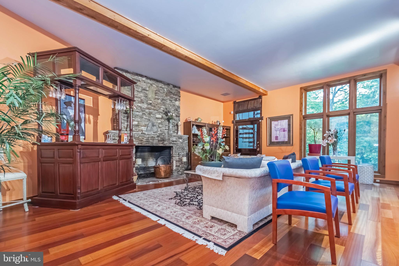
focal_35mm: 15
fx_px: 166
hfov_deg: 100.4
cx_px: 200
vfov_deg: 77.3
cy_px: 133
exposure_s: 1/50
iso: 1000
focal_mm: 10
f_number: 3.5
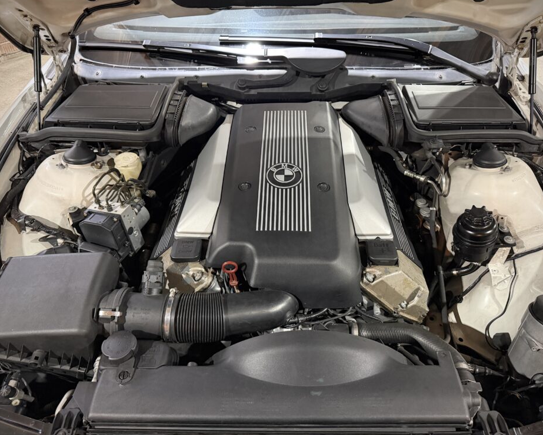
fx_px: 418
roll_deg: -0.6
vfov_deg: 54.9
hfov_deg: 66.0
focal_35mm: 26
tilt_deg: -41.2
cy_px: 219
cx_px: 281
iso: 800
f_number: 1.78
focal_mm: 6.76
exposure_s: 1/33
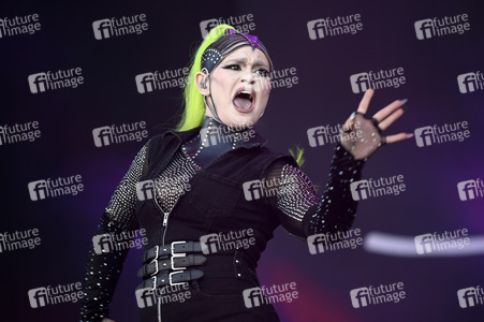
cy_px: 161
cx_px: 242
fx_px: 2687
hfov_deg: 10.3
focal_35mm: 200
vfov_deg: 6.9
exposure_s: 1/500
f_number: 2.8
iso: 320
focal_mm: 200
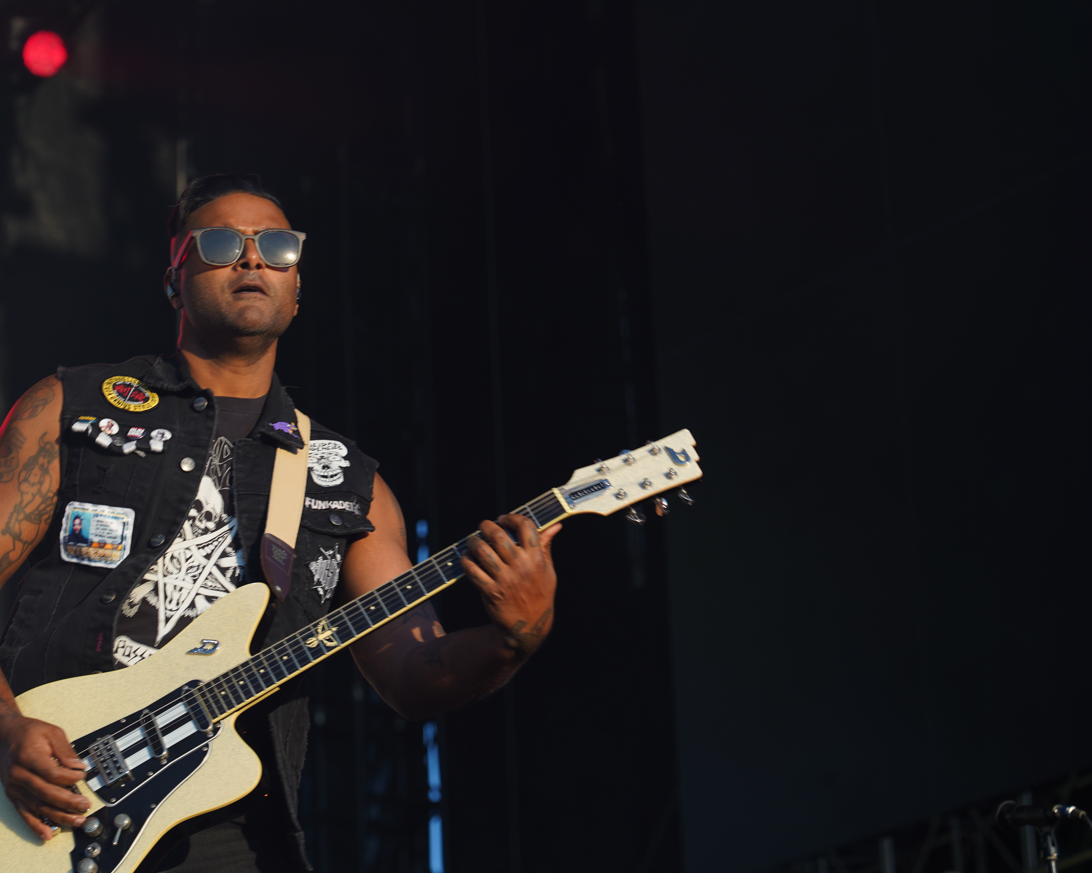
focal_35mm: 119
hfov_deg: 16.2
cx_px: 536
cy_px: 436
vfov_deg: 13.0
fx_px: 3846
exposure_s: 1/250
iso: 100
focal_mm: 105
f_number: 5.6
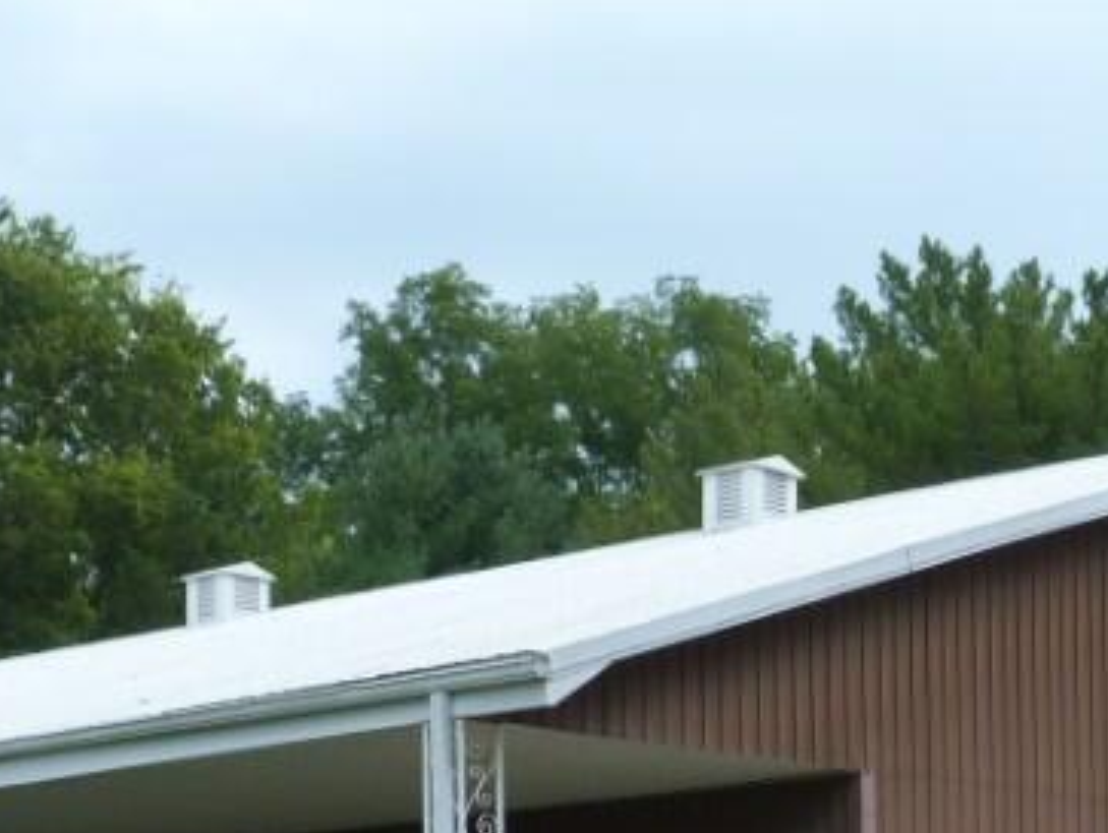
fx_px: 2980
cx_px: 1041
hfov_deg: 20.5
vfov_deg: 15.3
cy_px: 1013
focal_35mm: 93
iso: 80
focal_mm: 5.9
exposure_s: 1/160
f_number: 4
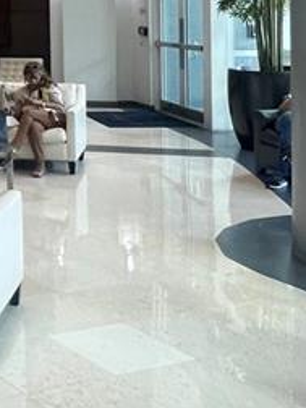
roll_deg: +0.6
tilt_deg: -0.8
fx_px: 731
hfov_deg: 18.5
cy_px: 36
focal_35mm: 62
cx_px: -243
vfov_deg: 29.8
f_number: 1.8
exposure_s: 1/120
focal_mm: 1.57
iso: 160
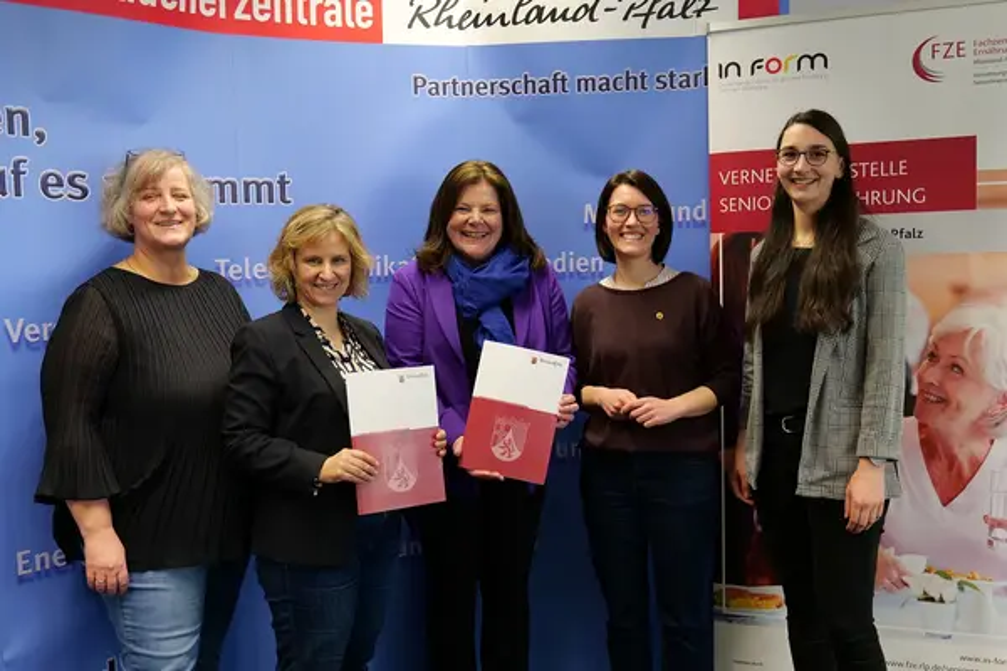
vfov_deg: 37.9
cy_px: 336
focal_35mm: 35
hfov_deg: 54.4
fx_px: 979
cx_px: 504
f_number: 4.5
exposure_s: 1/50
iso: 1600
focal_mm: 35
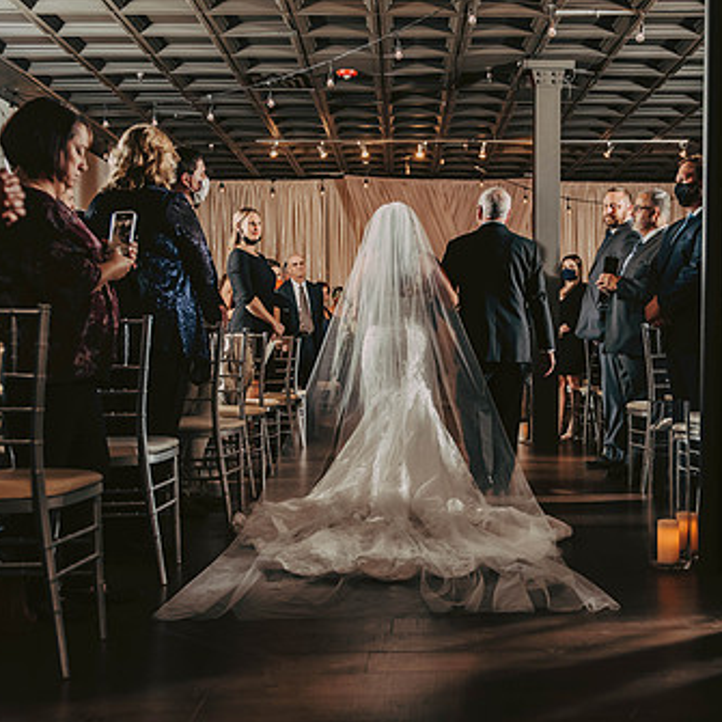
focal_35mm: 50
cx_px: 420
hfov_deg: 34.0
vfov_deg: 34.0
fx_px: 1180
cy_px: 380
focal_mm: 34
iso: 2000
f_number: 3.2
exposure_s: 1/250
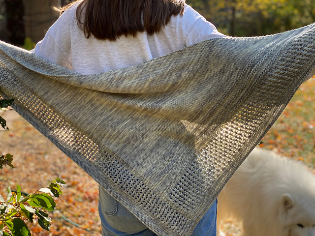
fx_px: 473
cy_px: 118
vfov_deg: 28.0
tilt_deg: -12.7
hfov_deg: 36.8
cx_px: 158
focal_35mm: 52
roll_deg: +0.5
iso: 20
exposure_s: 1/243
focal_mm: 6
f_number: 2
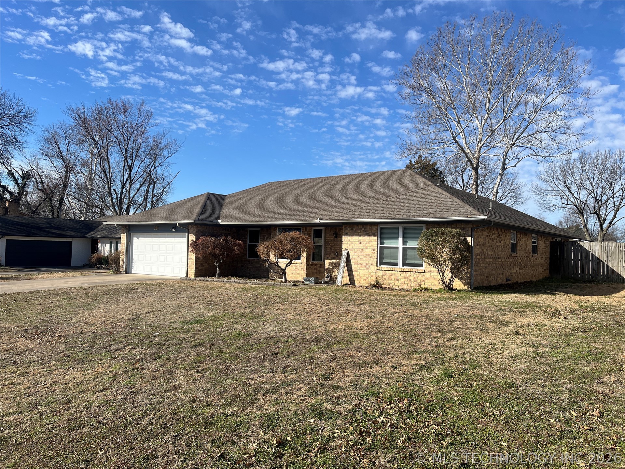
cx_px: 312
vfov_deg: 53.1
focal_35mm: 26
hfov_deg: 67.3
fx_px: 469
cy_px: 234
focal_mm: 5.1
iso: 50
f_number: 1.6
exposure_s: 1/3215
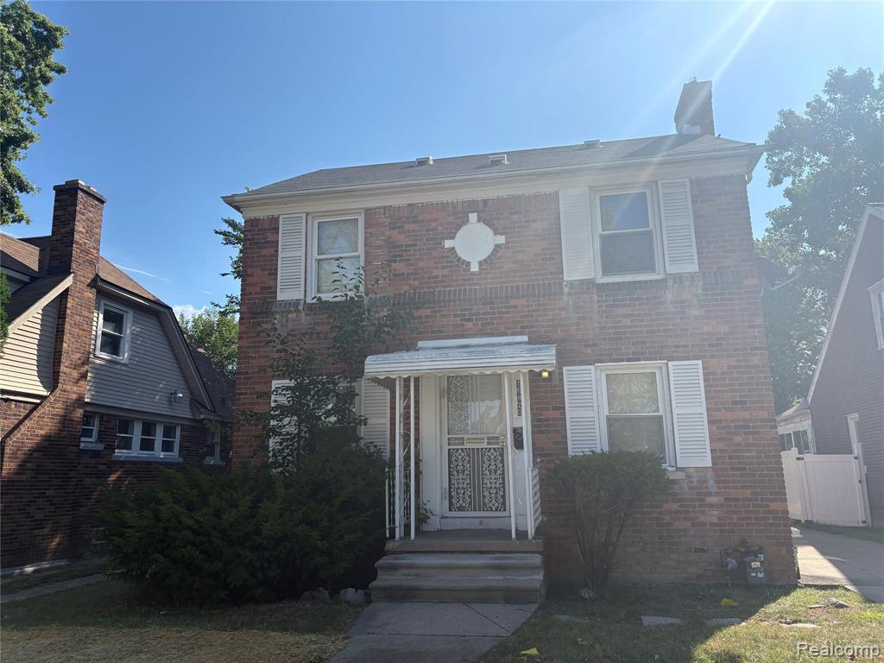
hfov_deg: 67.3
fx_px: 664
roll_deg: +1.5
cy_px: 332
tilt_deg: +12.6
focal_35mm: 26
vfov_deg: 53.1
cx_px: 442
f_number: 1.6
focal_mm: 5.96
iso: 50
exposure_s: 1/3279
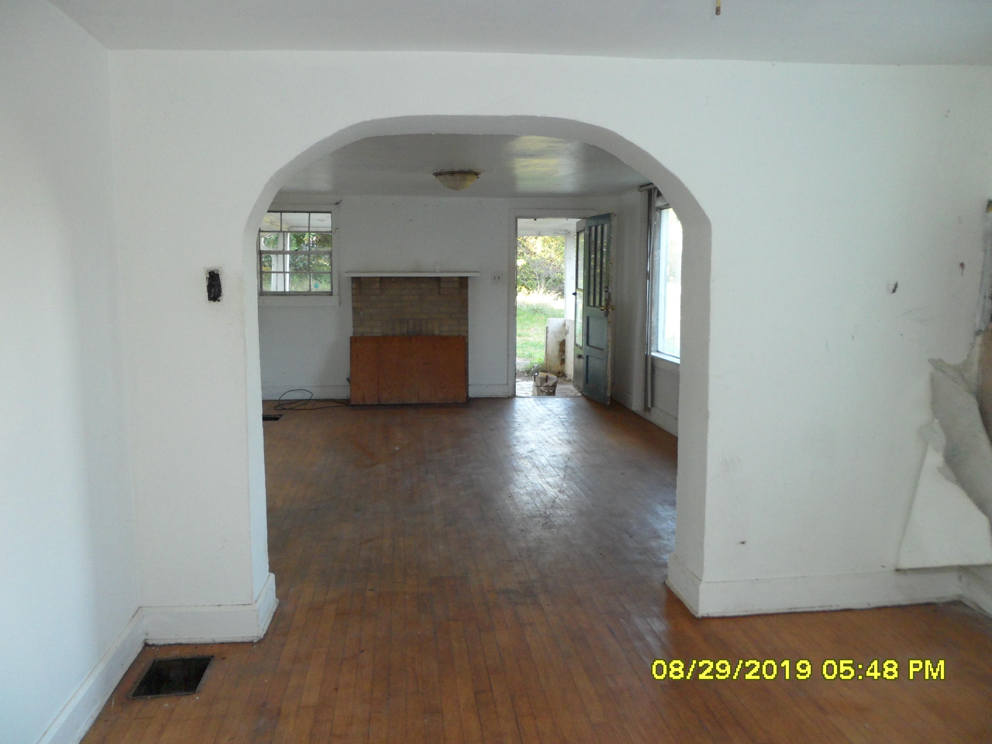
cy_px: 372
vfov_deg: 51.4
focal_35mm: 27
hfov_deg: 65.3
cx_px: 496
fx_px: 774
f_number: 3.5
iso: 200
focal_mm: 4.9
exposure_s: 1/45
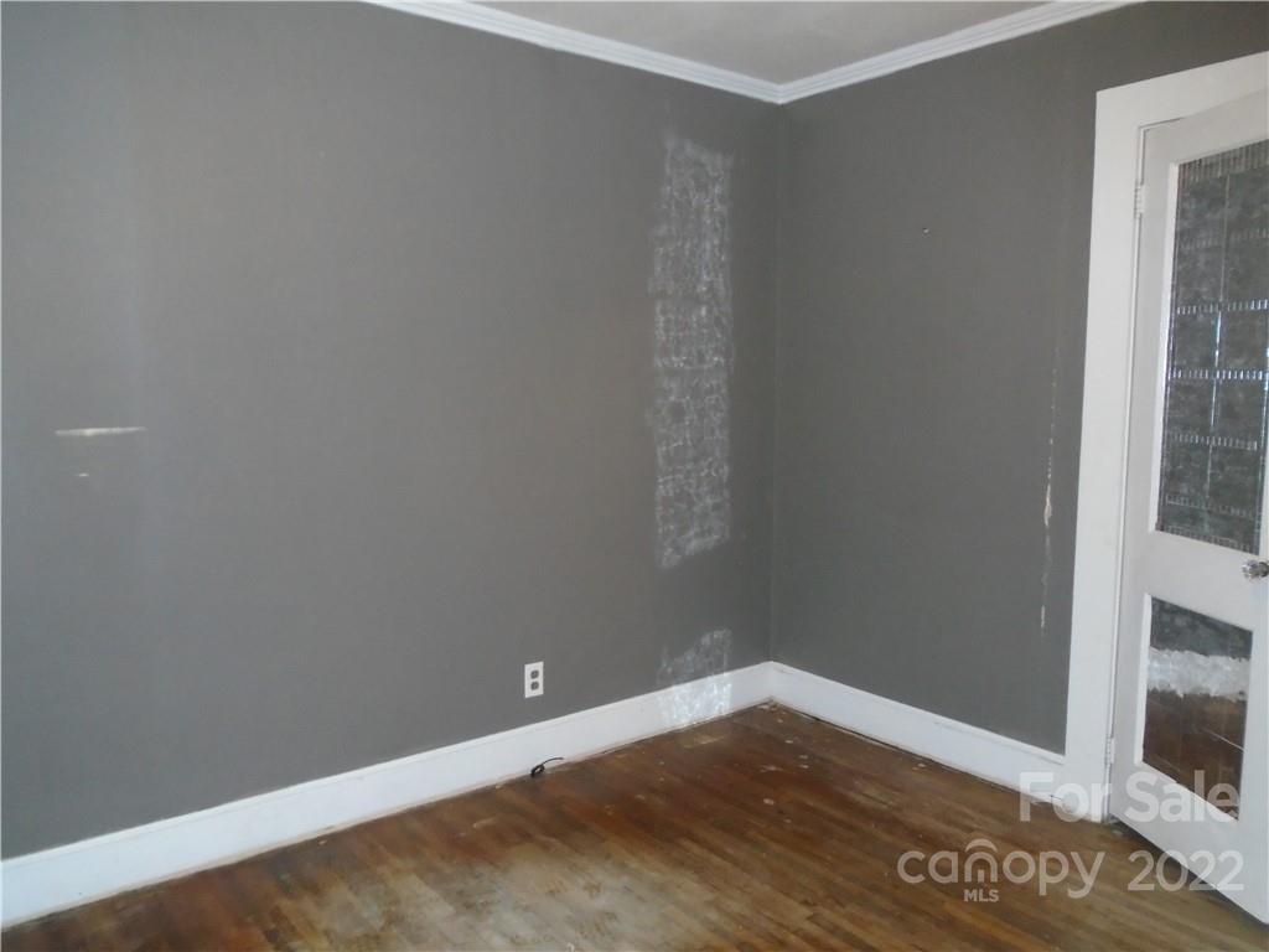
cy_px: 476
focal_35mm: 26
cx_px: 634
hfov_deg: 67.3
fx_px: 953
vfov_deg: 53.1
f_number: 3.2
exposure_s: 1/30
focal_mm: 4.6
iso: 400
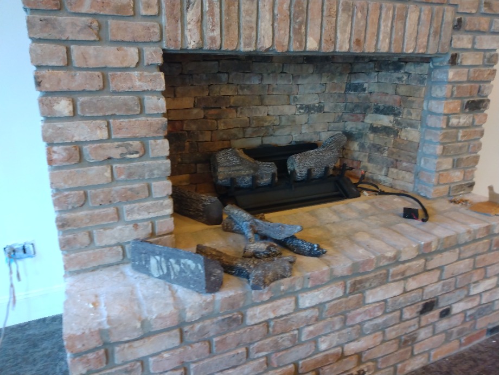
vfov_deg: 66.0
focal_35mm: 20
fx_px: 288
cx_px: 250
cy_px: 188
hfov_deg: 81.7
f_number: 2
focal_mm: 3.54
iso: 303
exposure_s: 1/30
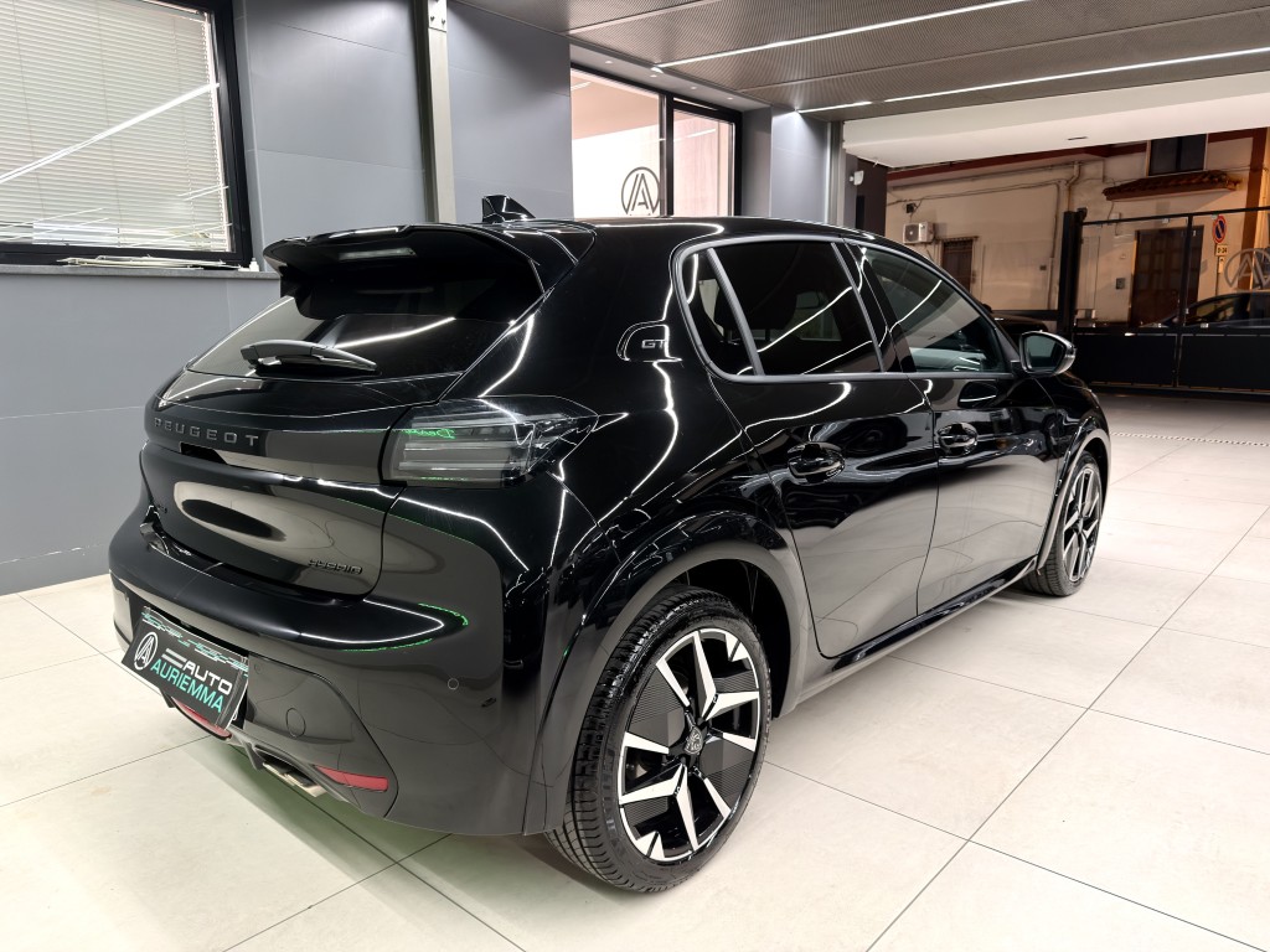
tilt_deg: -11.2
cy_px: 476
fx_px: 881
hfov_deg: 71.6
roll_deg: +1.1
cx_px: 635
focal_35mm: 24
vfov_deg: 56.8
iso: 320
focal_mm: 6.76
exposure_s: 1/33
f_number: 1.78
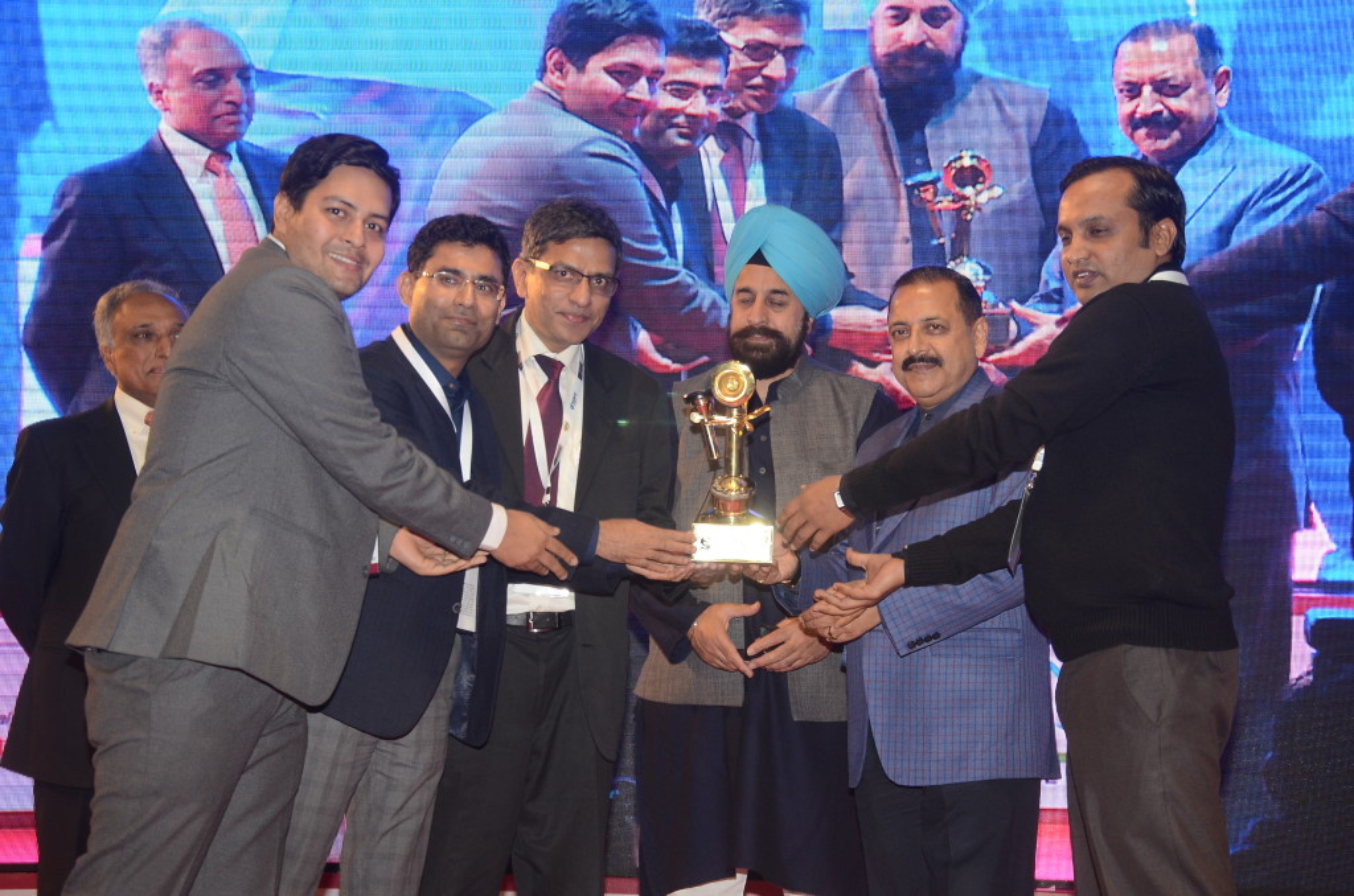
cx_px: 677
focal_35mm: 68
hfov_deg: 29.9
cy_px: 448
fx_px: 2533
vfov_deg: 20.1
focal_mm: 45
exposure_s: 1/125
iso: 800
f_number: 5.6
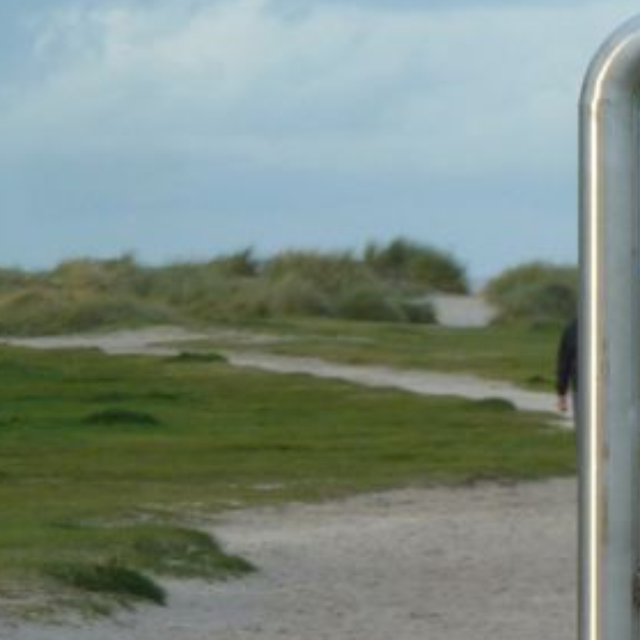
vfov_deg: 3.9
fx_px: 9455
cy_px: 672
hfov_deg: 3.8
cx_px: 1328
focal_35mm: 452
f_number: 4.4
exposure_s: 1/60
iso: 80
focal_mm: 19.5
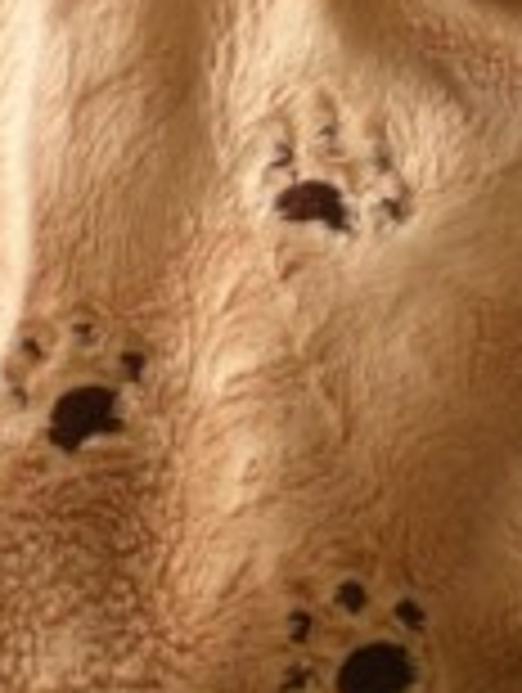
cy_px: 140
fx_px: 2567
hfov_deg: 11.6
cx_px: 86
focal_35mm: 128
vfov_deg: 15.3
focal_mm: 6.3
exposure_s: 1/49.2
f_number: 3.1
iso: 200
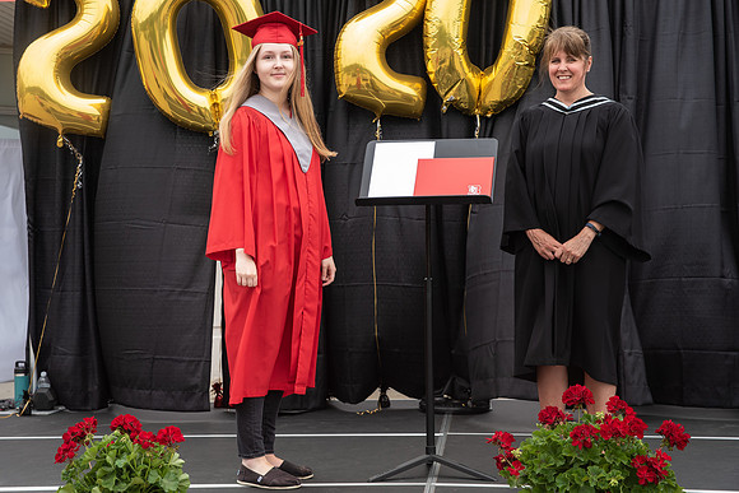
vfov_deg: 19.2
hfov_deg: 28.5
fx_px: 1454
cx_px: 305
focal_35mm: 71
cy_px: 205
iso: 500
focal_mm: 60
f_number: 5.6
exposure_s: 1/500
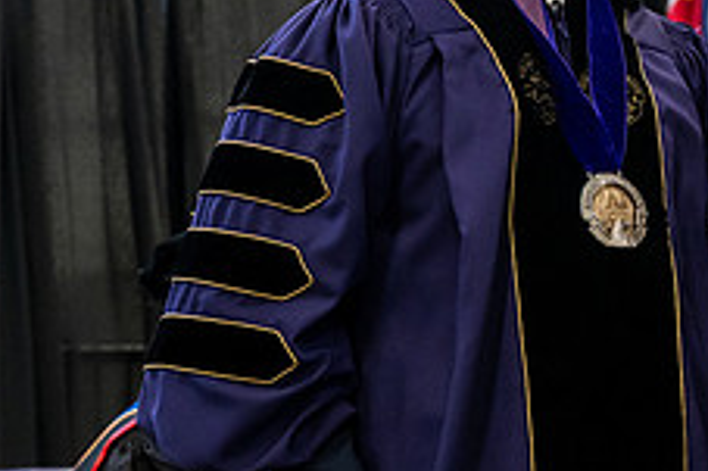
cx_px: 661
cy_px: 67
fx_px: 4323
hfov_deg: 9.3
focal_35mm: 220
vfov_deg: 6.2
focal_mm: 86
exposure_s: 1/200
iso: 4000
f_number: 4.5
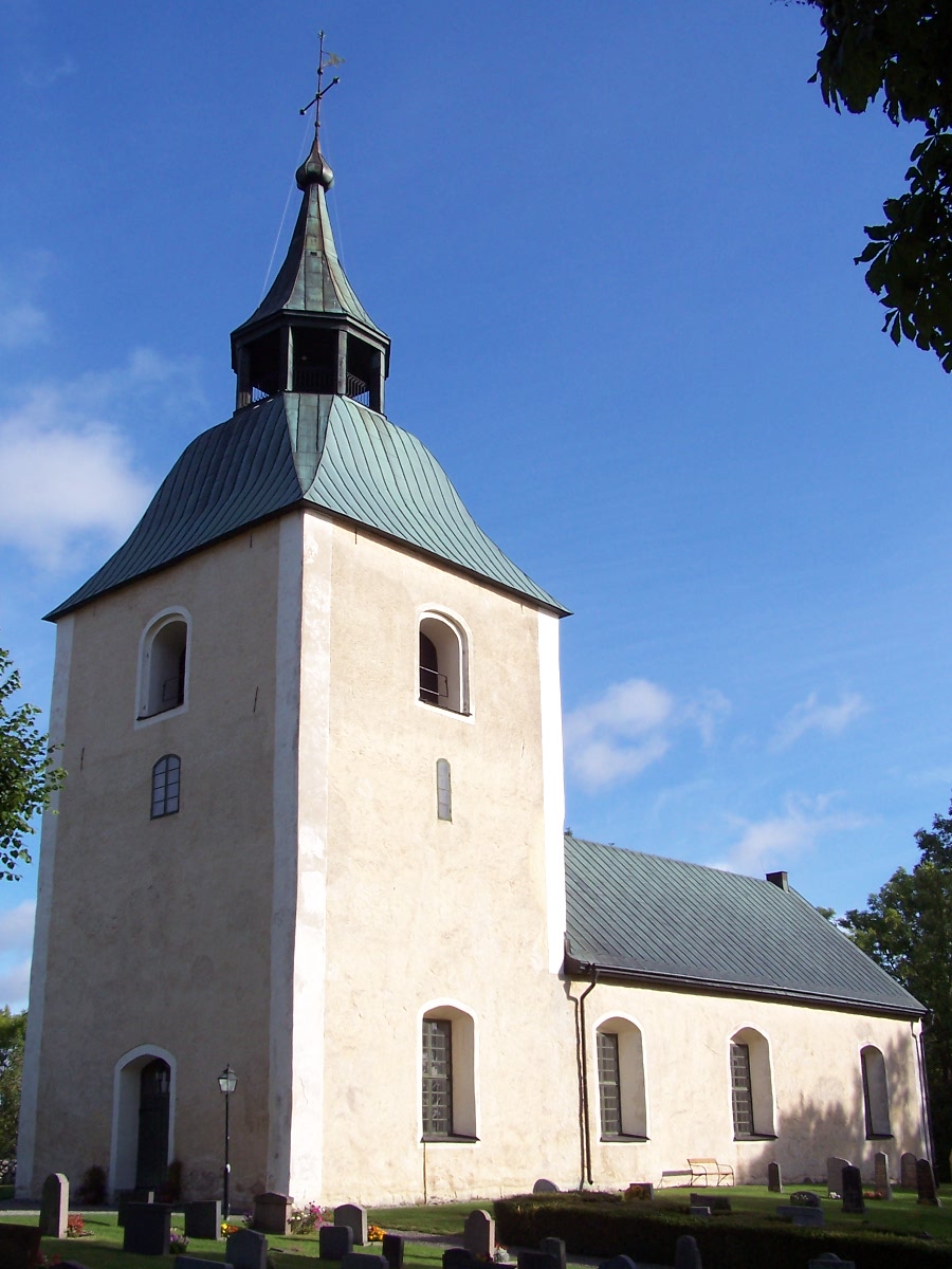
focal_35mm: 38
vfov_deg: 49.0
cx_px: 476
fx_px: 1393
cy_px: 634
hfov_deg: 37.7
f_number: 5.6
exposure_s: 1/350
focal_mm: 6.3
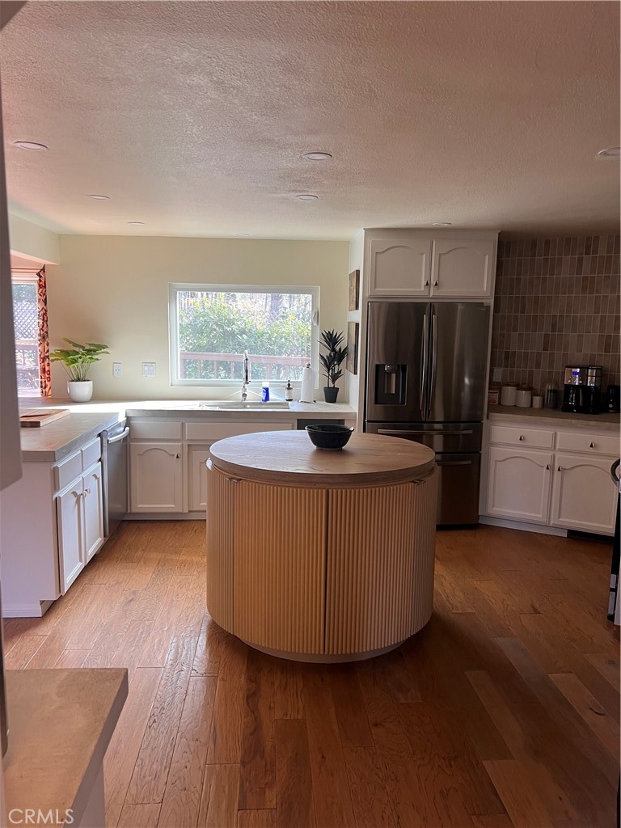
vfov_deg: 67.3
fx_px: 622
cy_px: 414
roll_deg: -0.7
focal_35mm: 26
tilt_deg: -7.5
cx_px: 310
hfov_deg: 53.1
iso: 80
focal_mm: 5.7
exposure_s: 1/60
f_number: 1.5
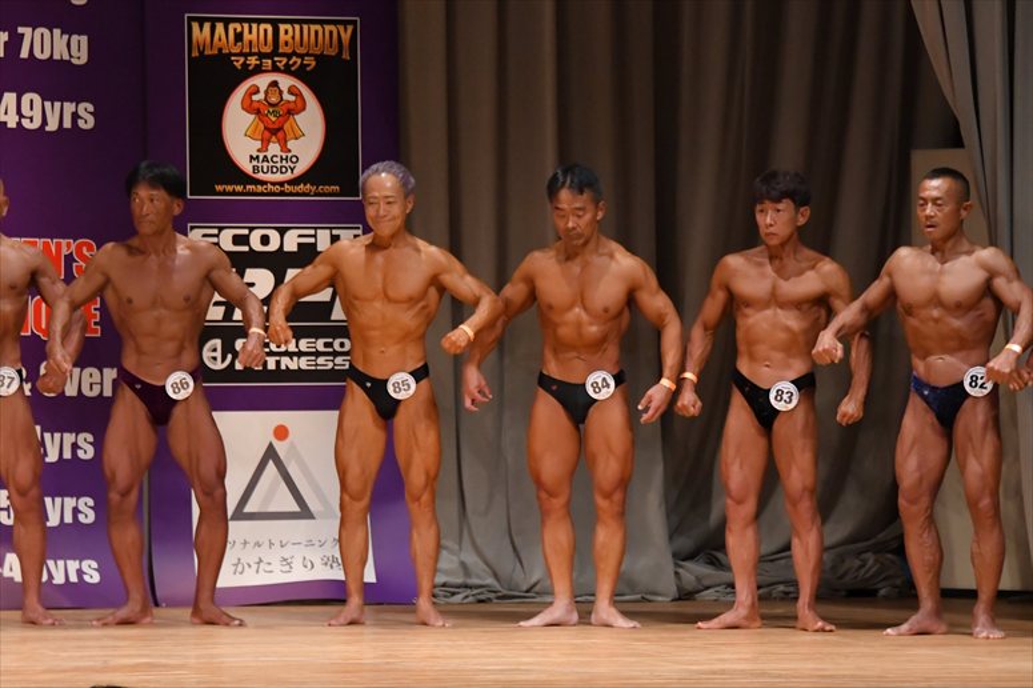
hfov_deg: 7.6
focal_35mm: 270
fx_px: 7744
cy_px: 344
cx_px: 516
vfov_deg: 5.1
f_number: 5.6
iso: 5600
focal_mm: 180
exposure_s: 1/400
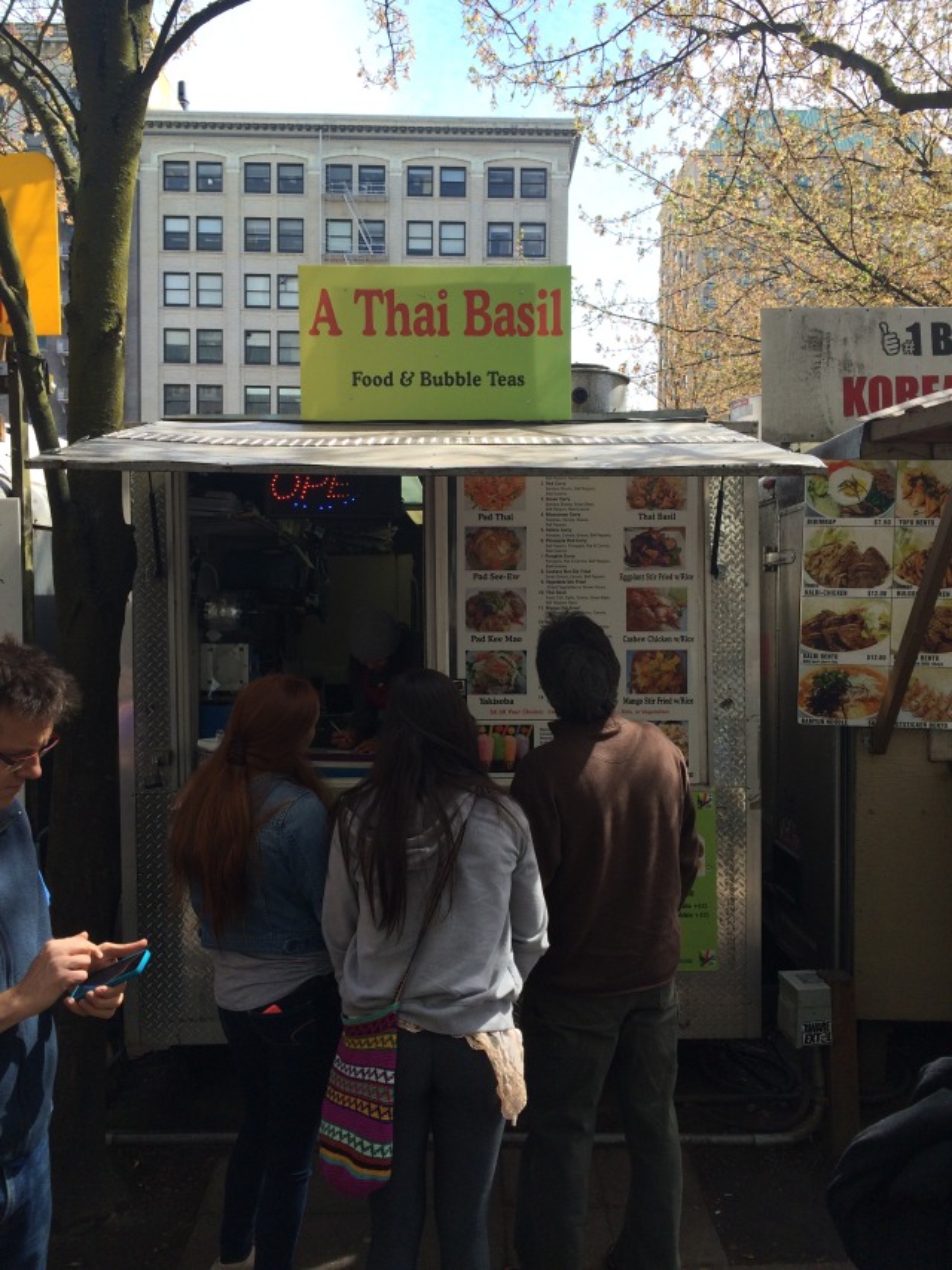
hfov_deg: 48.2
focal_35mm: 29
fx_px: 1063
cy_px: 635
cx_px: 476
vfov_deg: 61.7
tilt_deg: -3.1
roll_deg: +0.5
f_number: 2.2
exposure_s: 1/672
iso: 32
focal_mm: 4.15
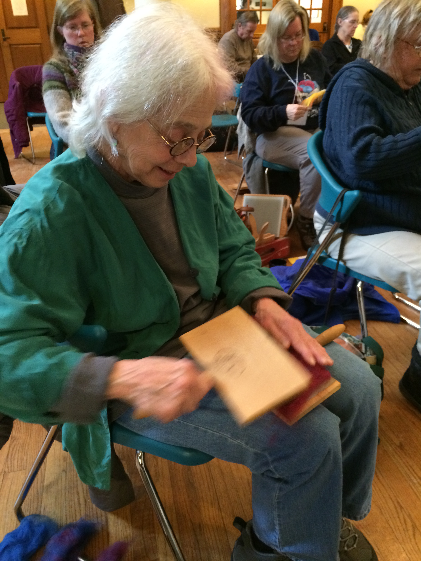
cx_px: 210
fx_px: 470
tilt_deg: -27.6
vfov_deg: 61.7
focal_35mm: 29
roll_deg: +1.7
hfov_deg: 48.2
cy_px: 280
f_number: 2.2
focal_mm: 4.15
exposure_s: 1/15
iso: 320
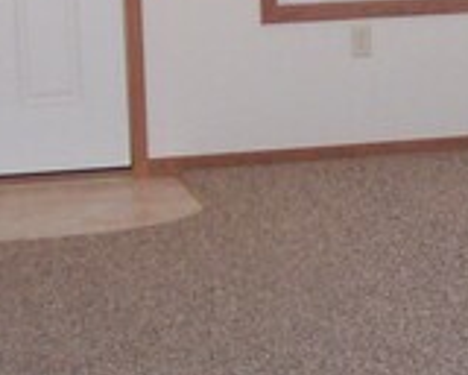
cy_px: 173
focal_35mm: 167
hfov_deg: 11.2
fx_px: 2313
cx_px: 620
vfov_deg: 9.3
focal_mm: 8
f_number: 2.8
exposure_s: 1/45
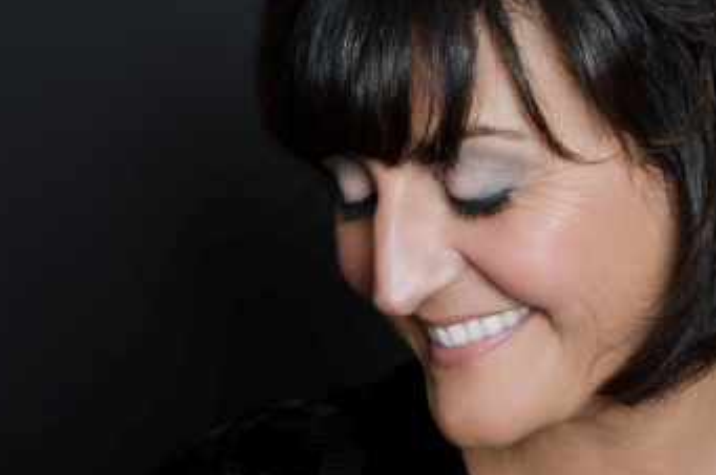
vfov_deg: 10.5
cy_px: 291
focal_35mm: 130
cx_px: 445
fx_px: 2581
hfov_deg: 15.8
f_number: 9
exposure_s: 1/200
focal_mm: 66
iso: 100
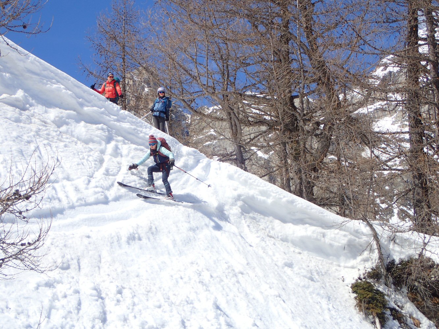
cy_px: 164
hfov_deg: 26.3
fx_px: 939
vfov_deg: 19.9
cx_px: 220
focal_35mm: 74
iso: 100
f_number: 5.6
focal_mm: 13.47
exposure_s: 1/500
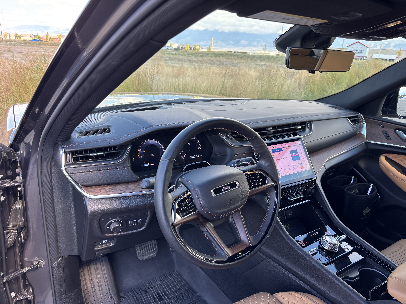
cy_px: 152
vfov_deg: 53.1
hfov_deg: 67.3
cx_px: 203
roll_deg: -3.7
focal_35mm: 26
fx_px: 305
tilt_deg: -18.4
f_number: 1.6
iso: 32
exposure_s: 1/121
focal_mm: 5.96
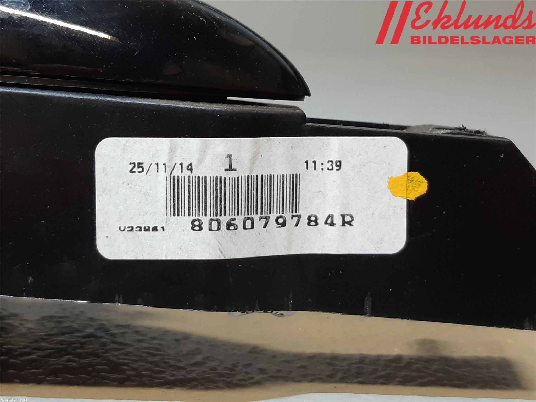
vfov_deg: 53.1
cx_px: 268
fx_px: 403
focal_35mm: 26
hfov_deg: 67.3
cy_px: 201
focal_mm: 3.93
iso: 64
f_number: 1.7
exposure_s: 1/50
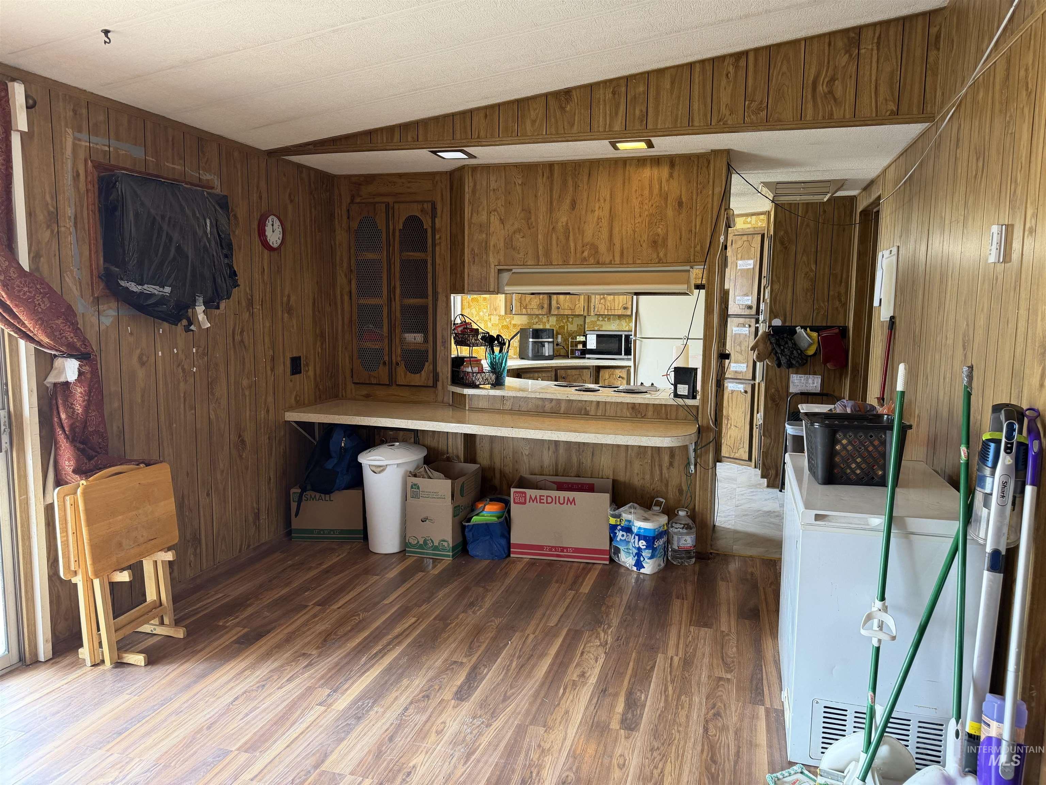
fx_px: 725
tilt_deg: -7.1
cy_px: 392
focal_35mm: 24
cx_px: 523
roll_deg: -0.9
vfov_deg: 56.8
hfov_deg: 71.6
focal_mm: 6.76
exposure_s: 1/73
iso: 200
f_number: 1.78
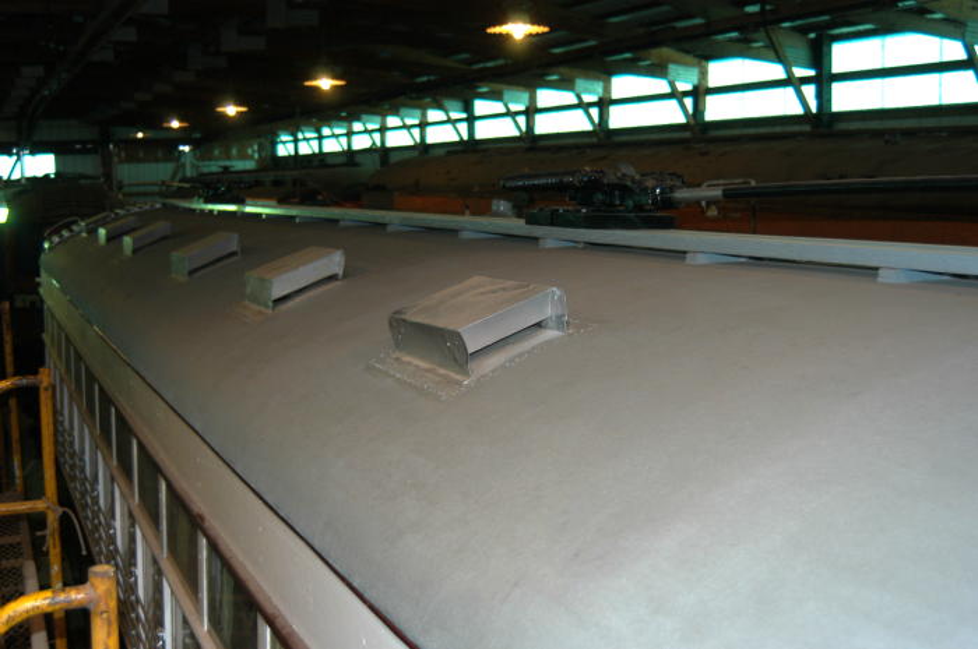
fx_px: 1140
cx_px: 489
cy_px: 324
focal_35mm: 42
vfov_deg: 31.8
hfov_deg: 46.4
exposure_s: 1/60
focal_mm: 28
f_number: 3.5
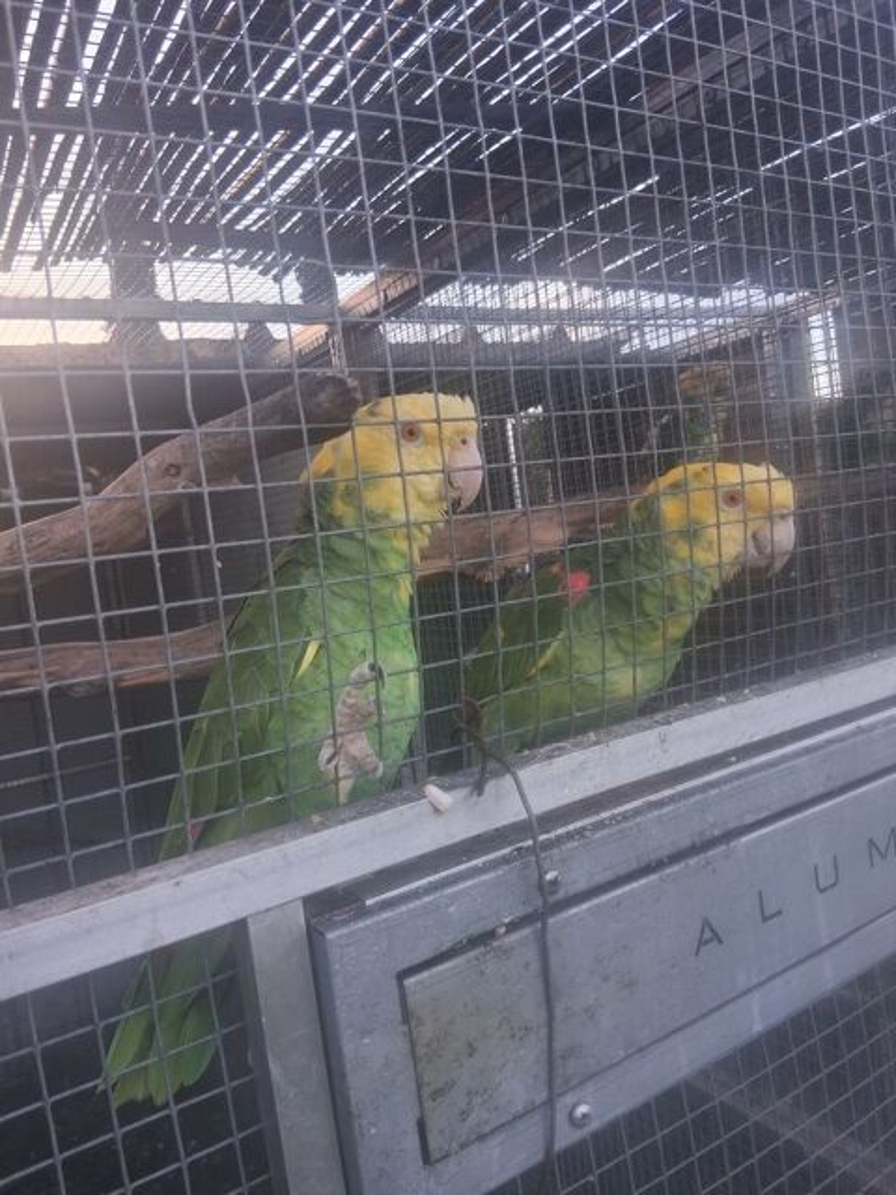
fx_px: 897
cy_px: 598
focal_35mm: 26
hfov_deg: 53.1
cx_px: 448
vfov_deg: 67.3
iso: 32
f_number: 1.8
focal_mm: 3.98
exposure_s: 1/100
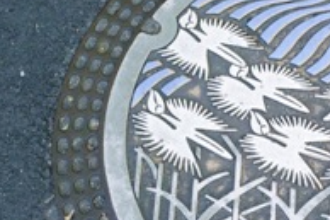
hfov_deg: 19.1
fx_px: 953
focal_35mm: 104
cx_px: 337
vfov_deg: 13.1
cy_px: 146
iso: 200
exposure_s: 1/50
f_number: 3.2
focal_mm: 30
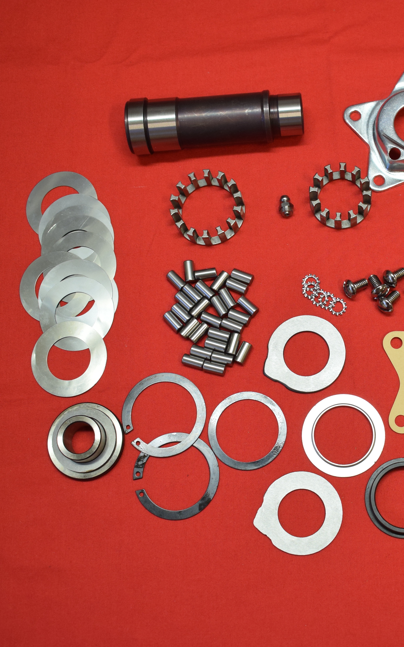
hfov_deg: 24.9
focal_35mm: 51
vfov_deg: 39.6
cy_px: 325
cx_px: 328
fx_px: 898
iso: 500
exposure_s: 1/60
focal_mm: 22
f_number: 5
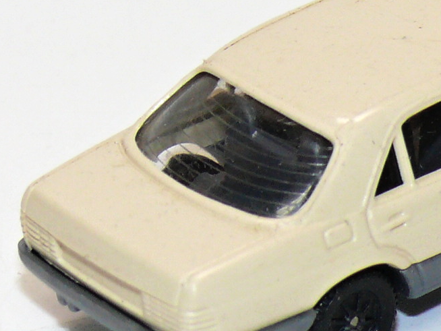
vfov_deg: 4.4
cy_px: 131
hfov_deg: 5.9
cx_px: 419
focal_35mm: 335
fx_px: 4269
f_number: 4
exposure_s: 1/30
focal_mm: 16.2
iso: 100
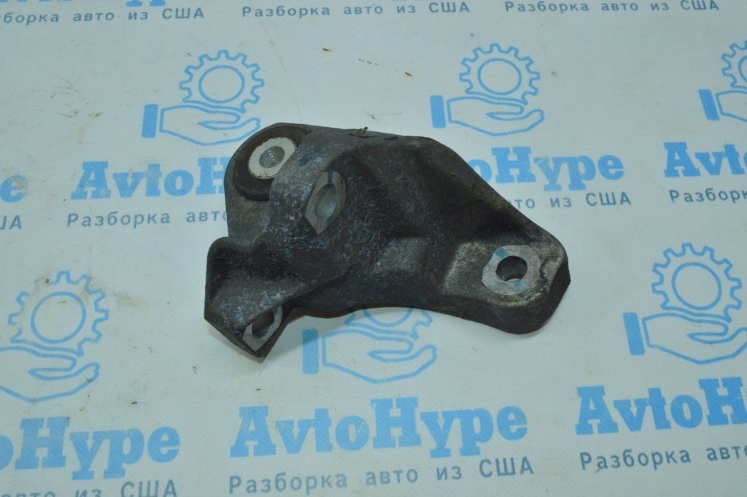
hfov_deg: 59.5
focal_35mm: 32
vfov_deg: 41.6
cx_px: 374
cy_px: 248
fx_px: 653
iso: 1250
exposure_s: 1/40
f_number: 16
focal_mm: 21
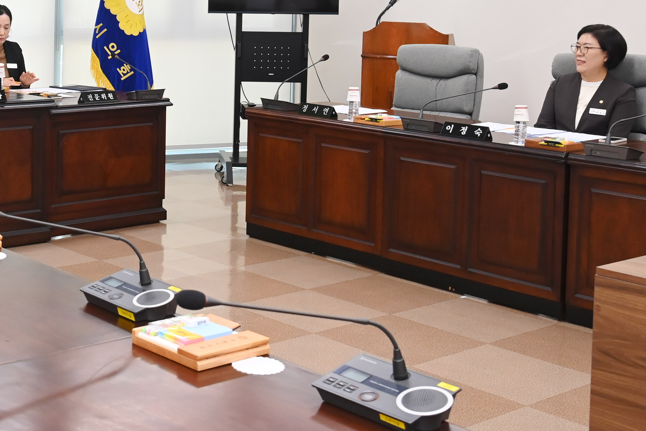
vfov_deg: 21.2
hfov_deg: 30.5
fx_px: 1131
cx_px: 67
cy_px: 60
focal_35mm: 63
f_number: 6.3
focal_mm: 30
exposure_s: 1/250
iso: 2500
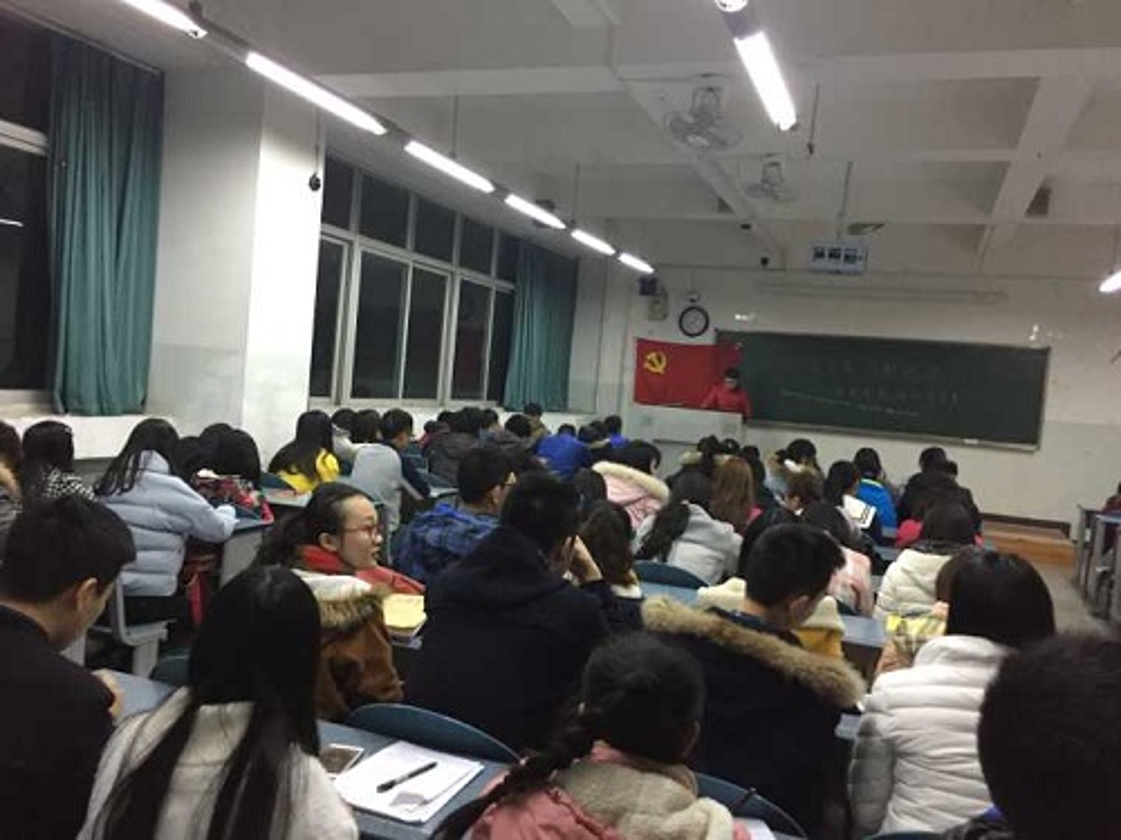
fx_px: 939
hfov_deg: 61.7
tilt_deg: -2.2
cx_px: 560
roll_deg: -5.4
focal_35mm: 29
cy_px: 420
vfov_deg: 48.2
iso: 200
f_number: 2.2
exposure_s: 1/33
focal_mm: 4.15
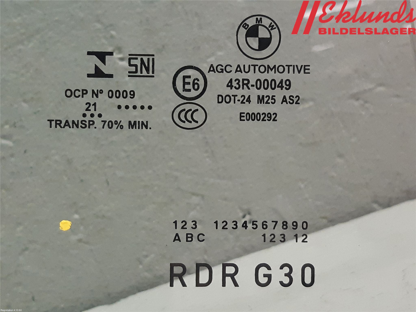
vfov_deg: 53.1
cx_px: 208
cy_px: 156
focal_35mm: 26
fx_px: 312
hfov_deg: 67.3
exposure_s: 1/50
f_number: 1.7
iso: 250
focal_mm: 3.93
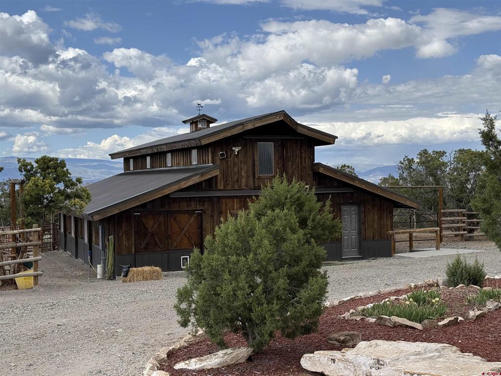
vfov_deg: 30.3
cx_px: 250
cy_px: 188
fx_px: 695
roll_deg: +1.0
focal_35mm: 48
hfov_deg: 39.7
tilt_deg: -0.1
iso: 64
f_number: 1.78
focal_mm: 6.76
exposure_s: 1/3534
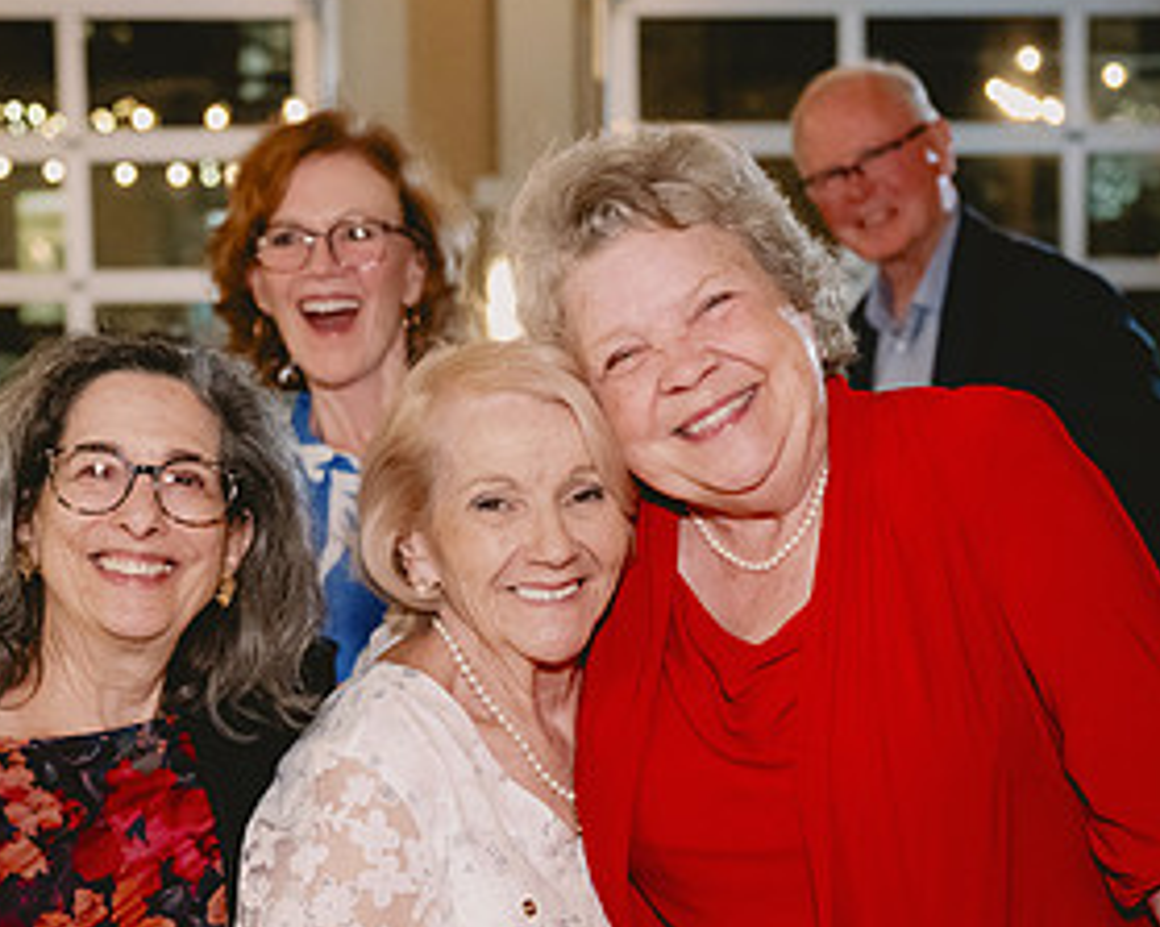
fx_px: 2677
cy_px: 709
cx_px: 541
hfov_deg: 24.4
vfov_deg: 19.5
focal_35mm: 78
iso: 5000
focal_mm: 40
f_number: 2.8
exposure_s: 1/125
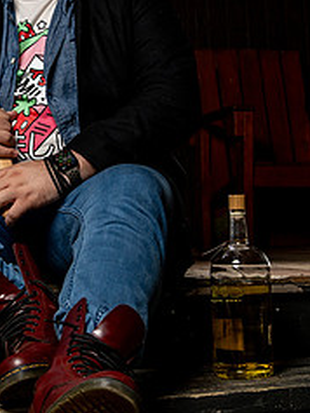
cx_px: 35
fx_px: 1038
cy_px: 161
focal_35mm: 87
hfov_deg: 16.8
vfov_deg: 22.5
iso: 500
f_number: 4
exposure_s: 1/250
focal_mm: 31
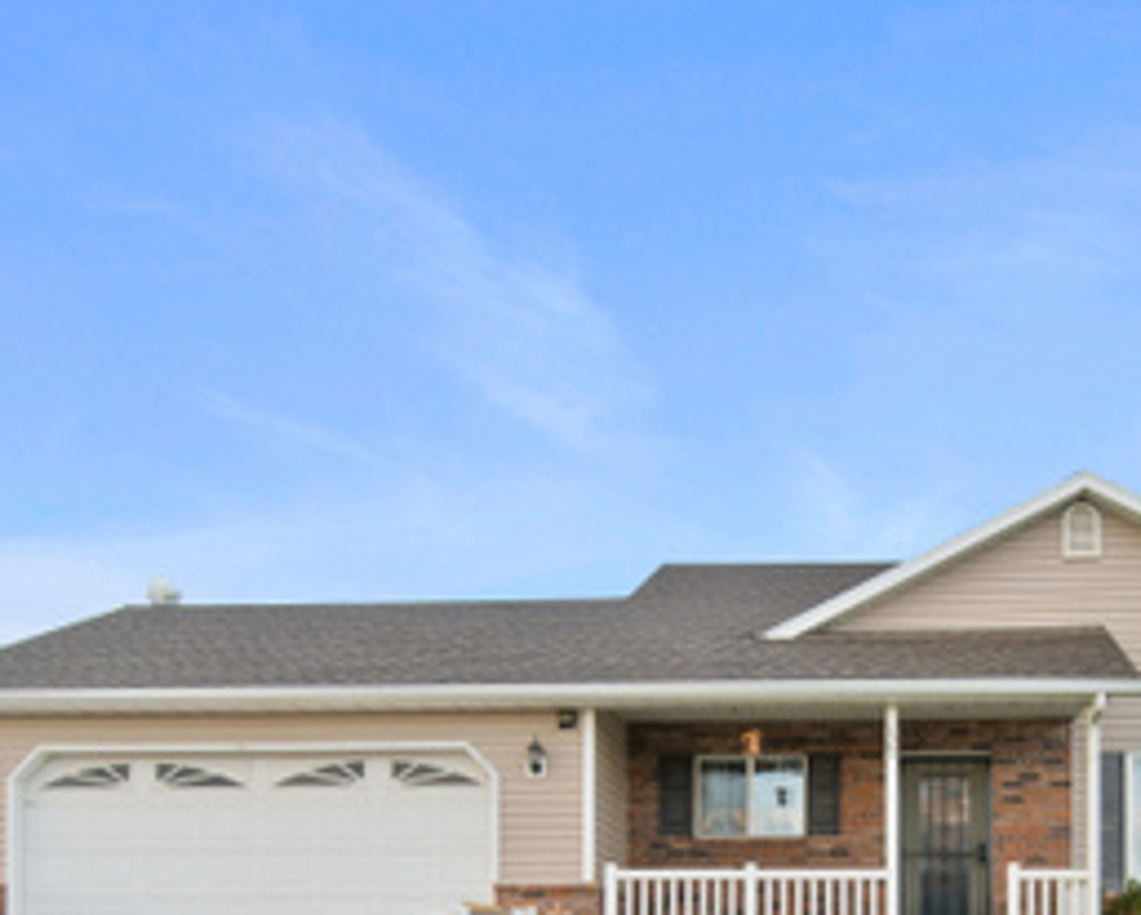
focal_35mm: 35
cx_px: 835
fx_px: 1183
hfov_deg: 49.7
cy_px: 944
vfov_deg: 37.2
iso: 100
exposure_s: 1/5
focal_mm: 15
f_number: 8
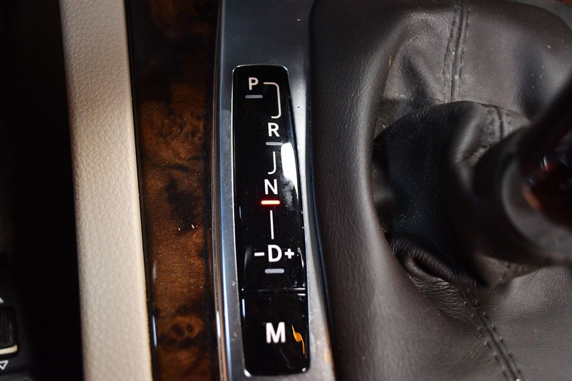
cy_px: 190
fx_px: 619
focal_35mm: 39
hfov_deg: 49.6
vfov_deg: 34.2
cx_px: 286
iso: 4000
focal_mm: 26
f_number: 4.2
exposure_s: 1/60
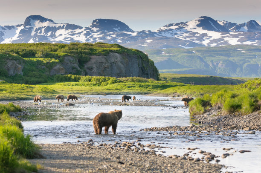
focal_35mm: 153
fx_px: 1107
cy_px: 86
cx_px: 130
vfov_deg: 8.9
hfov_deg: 13.4
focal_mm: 102
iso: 200
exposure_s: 1/1250
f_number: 4
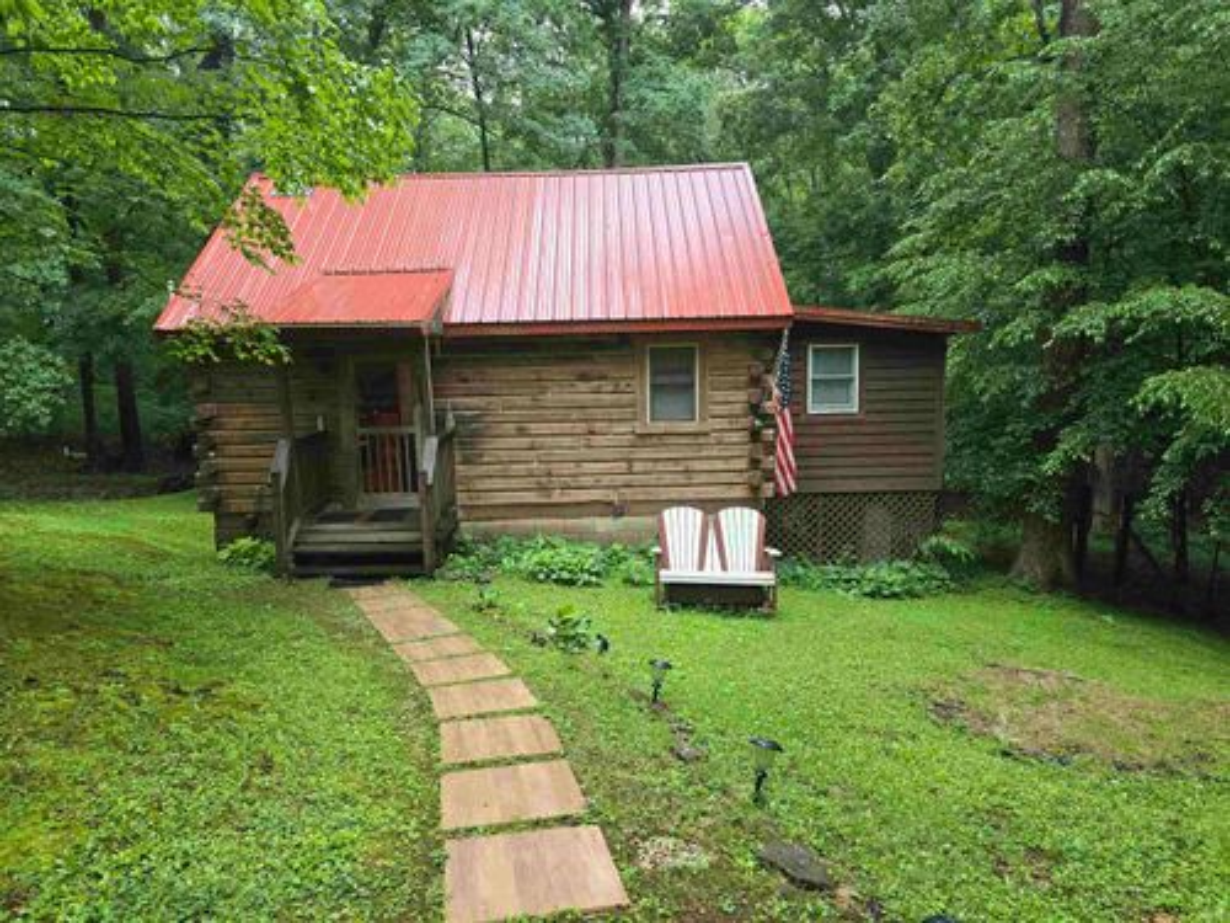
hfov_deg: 73.9
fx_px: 817
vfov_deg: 58.9
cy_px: 462
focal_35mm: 23
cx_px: 615
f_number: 1.7
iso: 125
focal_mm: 6.3
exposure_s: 1/180
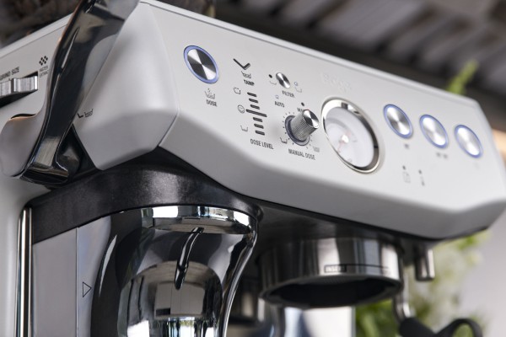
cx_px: 253
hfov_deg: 17.1
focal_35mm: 120
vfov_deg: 11.4
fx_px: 1687
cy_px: 168
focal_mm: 120
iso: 200
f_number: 6.3
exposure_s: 1/250
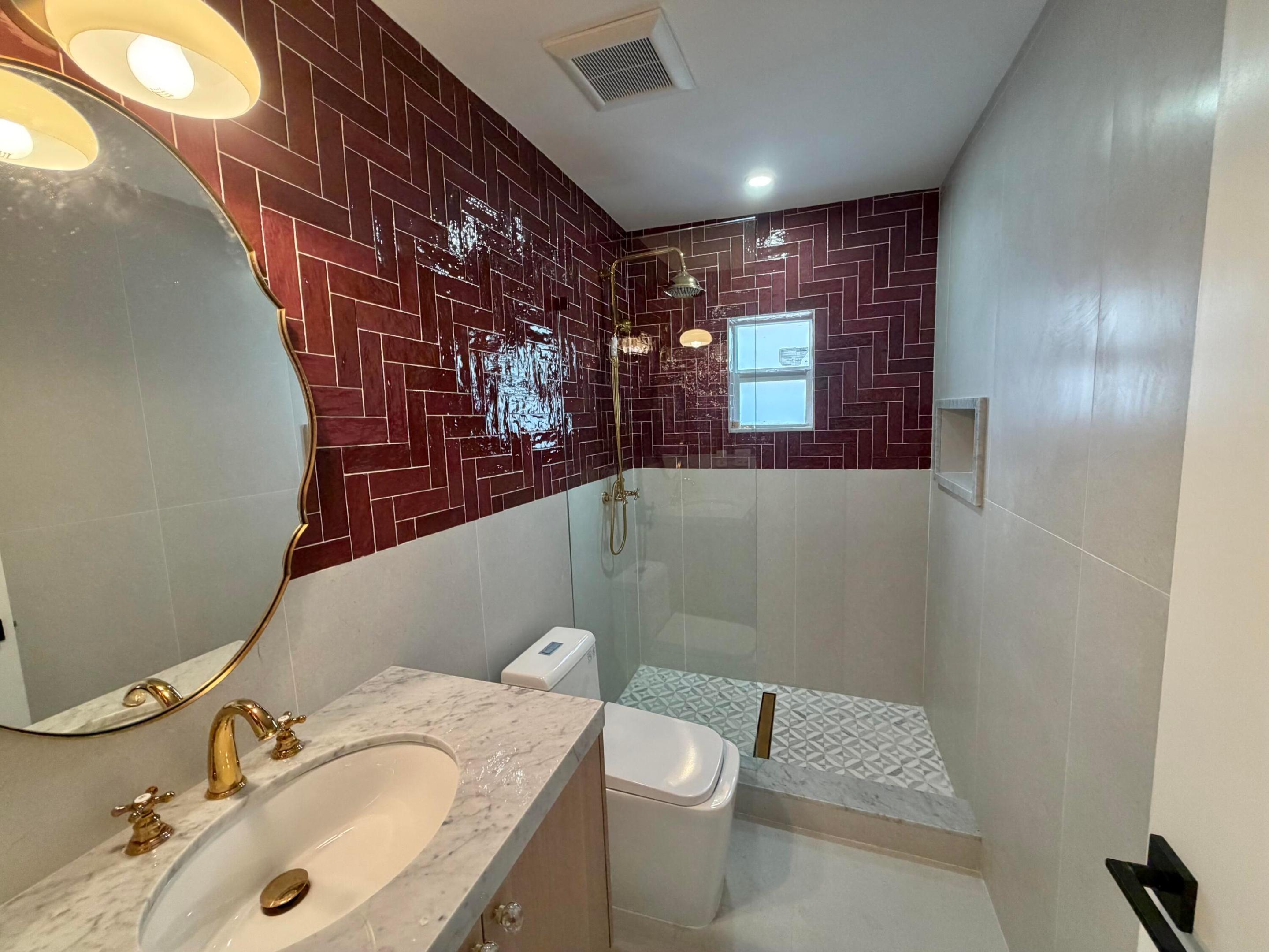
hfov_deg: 102.1
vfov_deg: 85.7
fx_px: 513
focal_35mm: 14
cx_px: 634
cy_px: 476
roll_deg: +2.3
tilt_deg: -6.9
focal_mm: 2.22
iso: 320
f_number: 2.2
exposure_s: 1/120
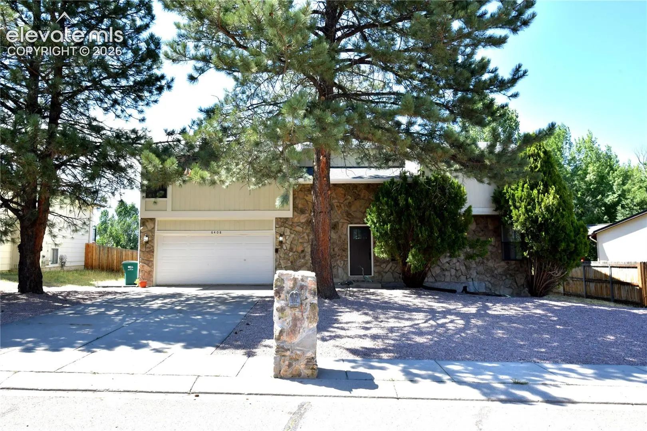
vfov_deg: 53.1
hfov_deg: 73.7
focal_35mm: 24
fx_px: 431
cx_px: 324
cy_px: 216
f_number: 11
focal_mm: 24
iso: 500
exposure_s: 1/250
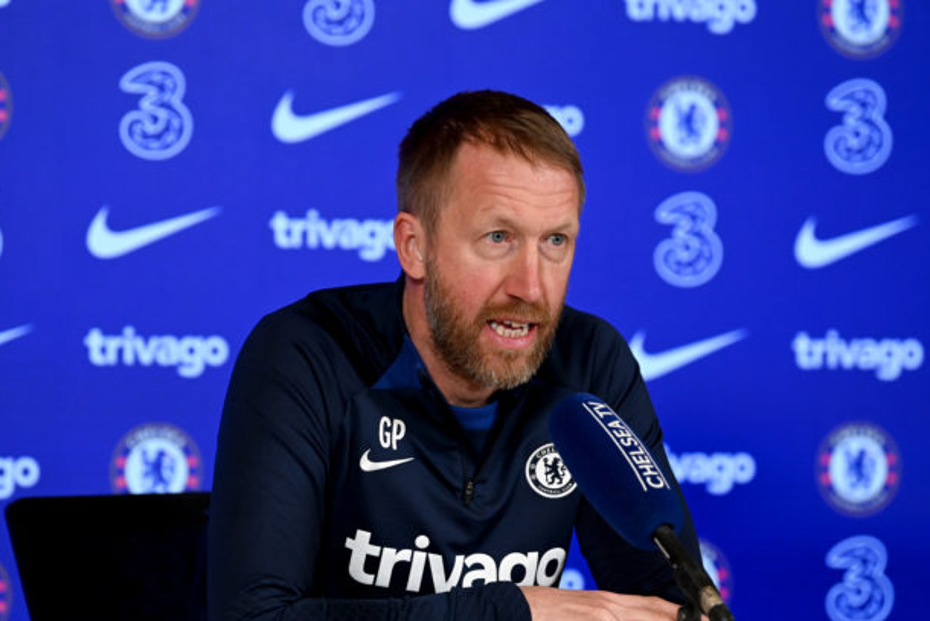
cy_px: 369
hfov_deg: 9.8
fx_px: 5400
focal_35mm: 209
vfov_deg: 6.6
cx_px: 442
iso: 1600
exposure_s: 1/400
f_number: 3.5
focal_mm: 170
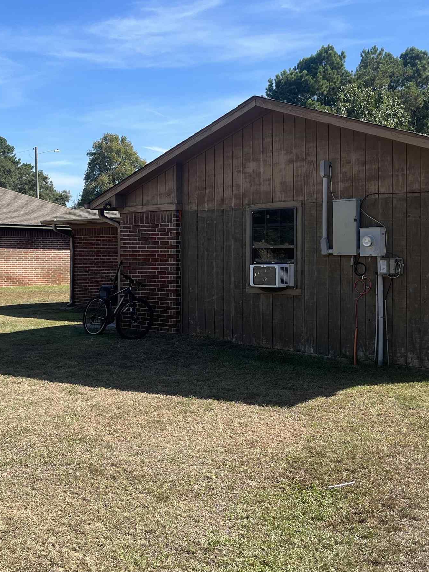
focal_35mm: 45
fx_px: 744
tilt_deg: +0.3
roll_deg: -0.2
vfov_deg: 42.0
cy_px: 252
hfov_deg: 32.2
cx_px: 203
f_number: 1.6
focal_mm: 5.1
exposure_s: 1/2179
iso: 50
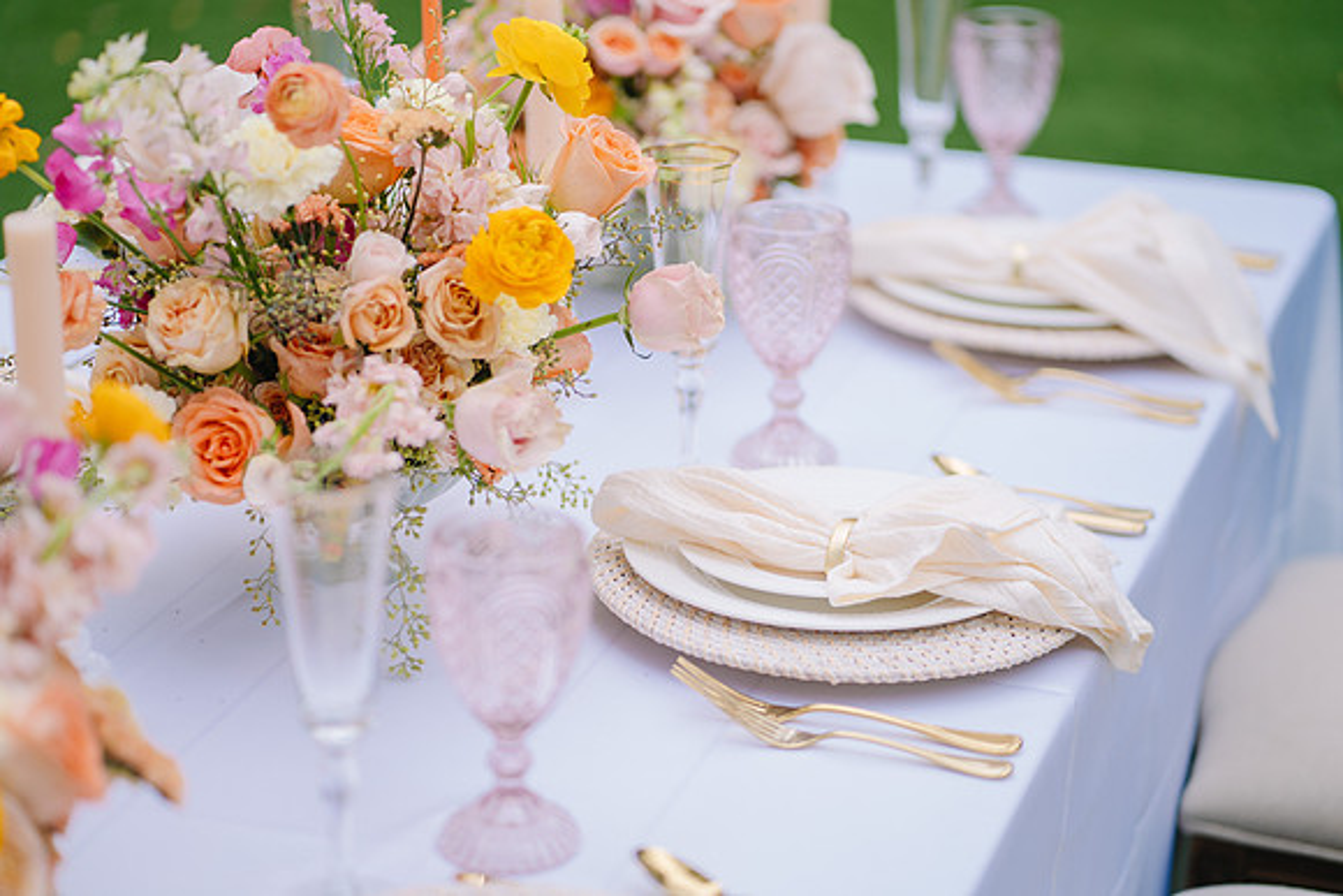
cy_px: 448
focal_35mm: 85
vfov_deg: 16.1
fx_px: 3172
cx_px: 672
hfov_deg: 23.9
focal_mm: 85
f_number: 1.8
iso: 50
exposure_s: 1/200
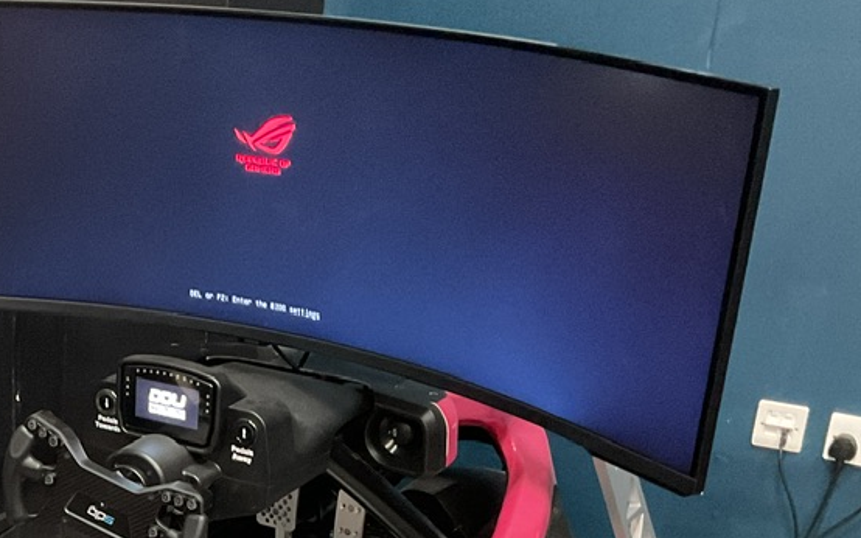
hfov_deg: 27.7
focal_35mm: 71
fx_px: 1666
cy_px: 625
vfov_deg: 17.6
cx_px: 53
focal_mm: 3
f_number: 1.8
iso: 320
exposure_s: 1/29
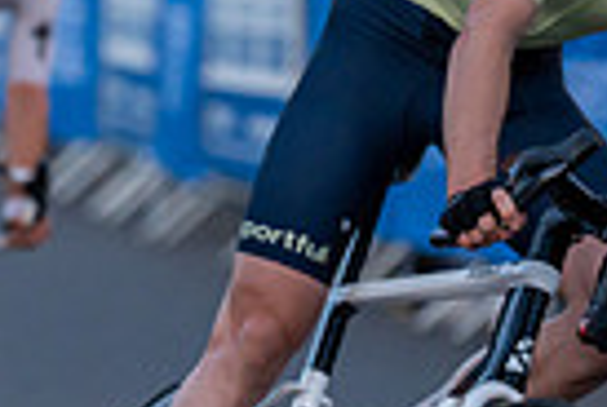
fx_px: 9919
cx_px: -350
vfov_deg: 2.4
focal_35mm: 587
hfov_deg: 3.5
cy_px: 82
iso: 2500
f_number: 2.8
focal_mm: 139
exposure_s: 1/800
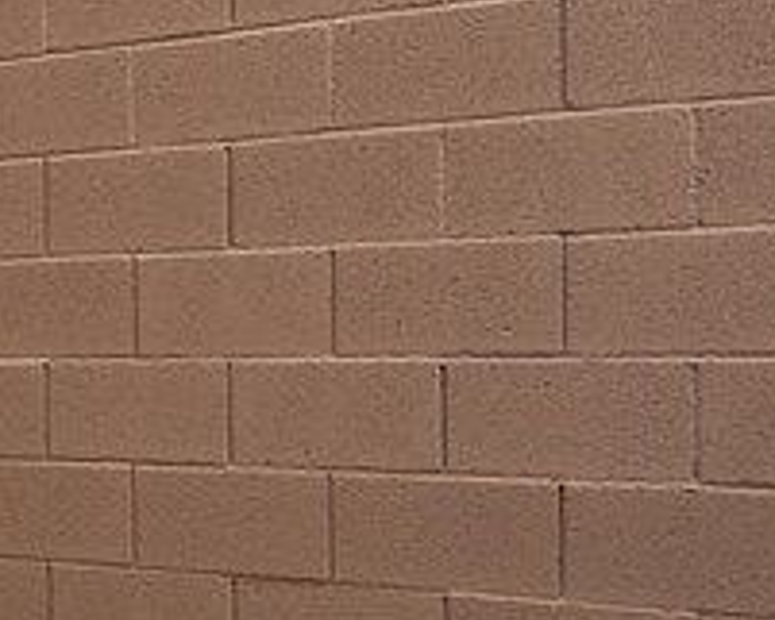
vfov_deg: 18.9
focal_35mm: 81
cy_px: 389
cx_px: -289
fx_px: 1859
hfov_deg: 20.9
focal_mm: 16
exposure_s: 1/1000
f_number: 2.8
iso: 50
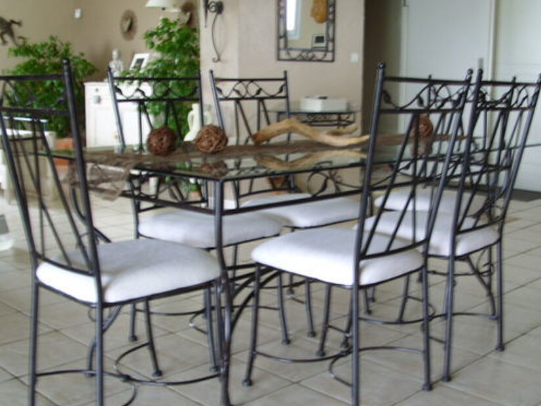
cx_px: 291
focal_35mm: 46
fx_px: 719
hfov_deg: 41.2
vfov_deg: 31.5
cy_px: 217
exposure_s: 1/4
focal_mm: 7.8
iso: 50
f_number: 2.8
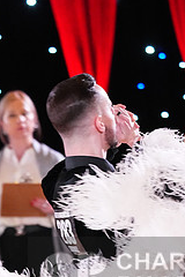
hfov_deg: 3.8
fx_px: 2775
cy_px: 276
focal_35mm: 360
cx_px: 188
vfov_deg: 5.7
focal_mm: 149
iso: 8000
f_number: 4.5
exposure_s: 1/400
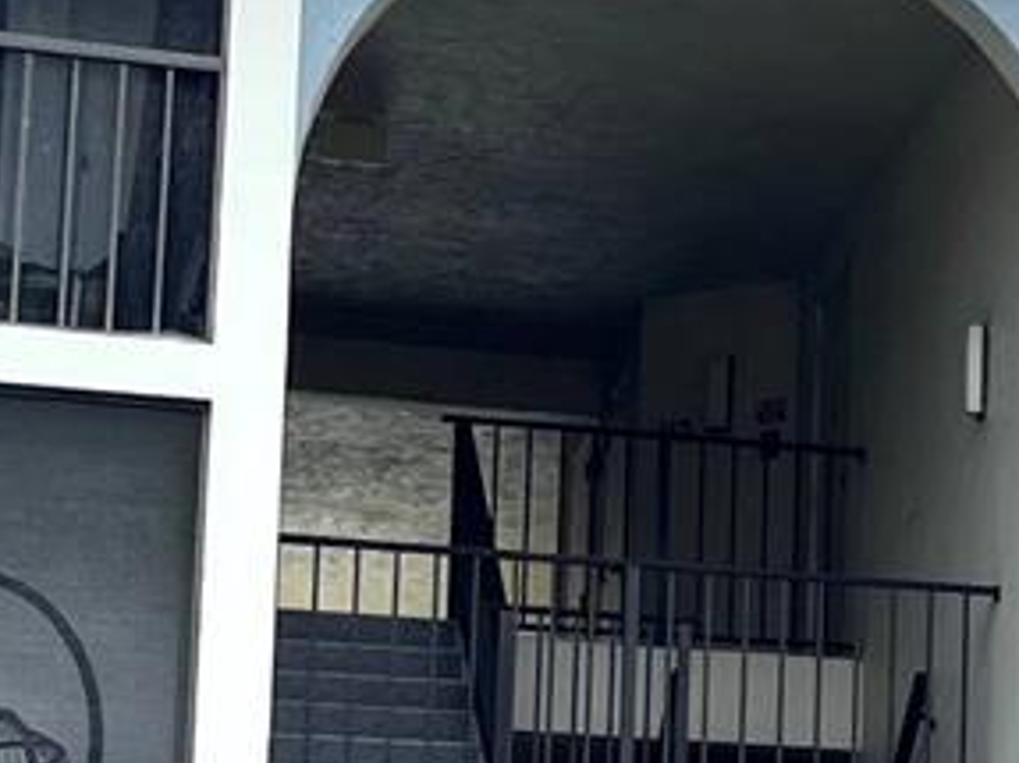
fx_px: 4267
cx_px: 1896
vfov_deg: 10.1
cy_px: 752
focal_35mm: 145
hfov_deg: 12.3
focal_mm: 5.1
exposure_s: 1/3215
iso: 50
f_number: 1.6
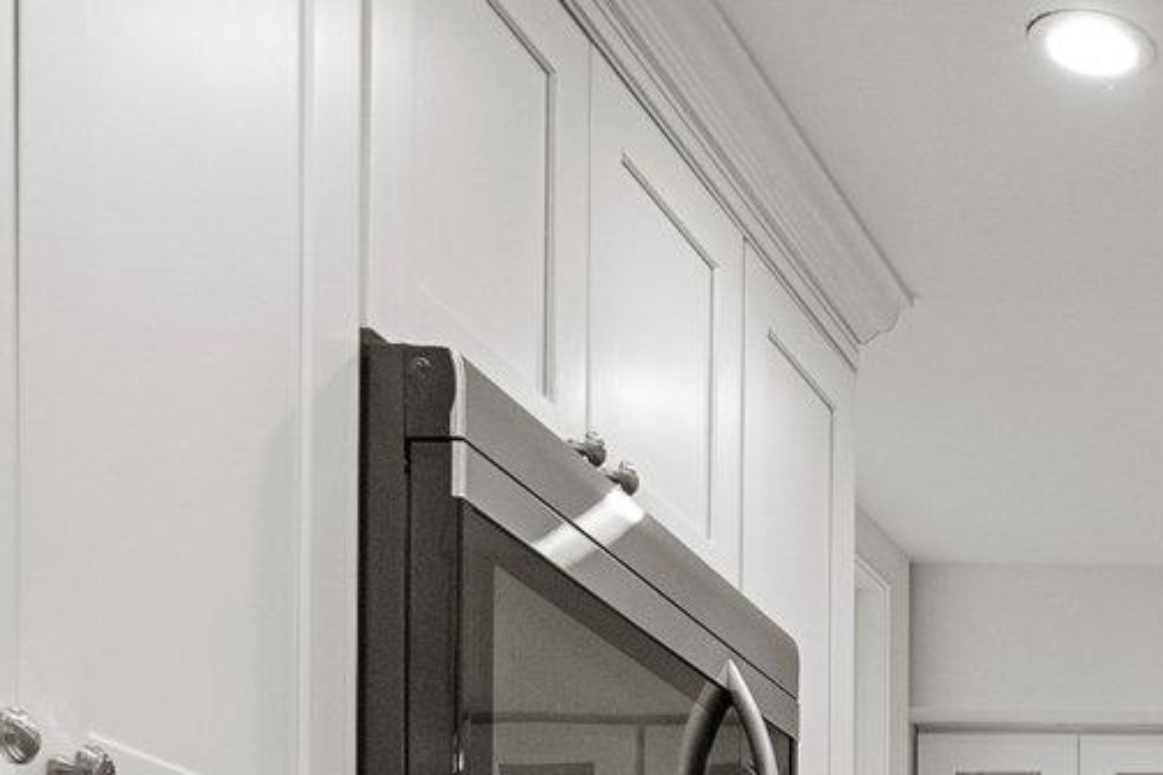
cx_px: 1578
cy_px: 1374
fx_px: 2100
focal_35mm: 65
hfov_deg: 25.7
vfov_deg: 17.3
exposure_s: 1/25
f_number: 8
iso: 3200
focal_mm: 16
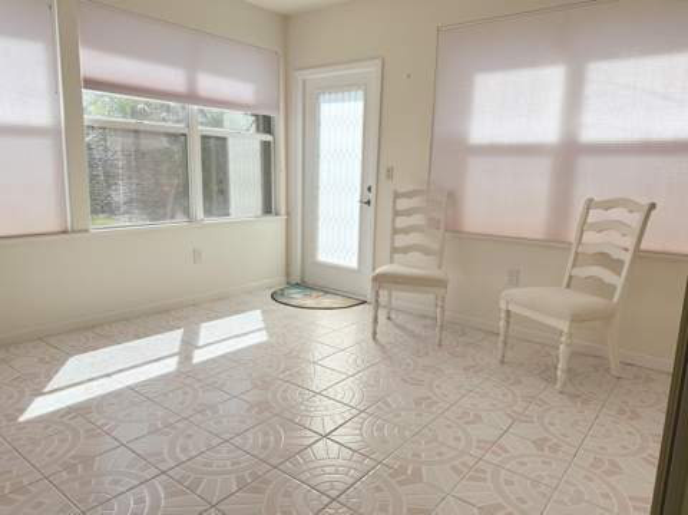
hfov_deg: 71.7
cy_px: 258
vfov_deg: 56.7
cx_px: 344
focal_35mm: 24
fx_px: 477
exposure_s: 1/756
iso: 80
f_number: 1.78
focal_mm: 6.86
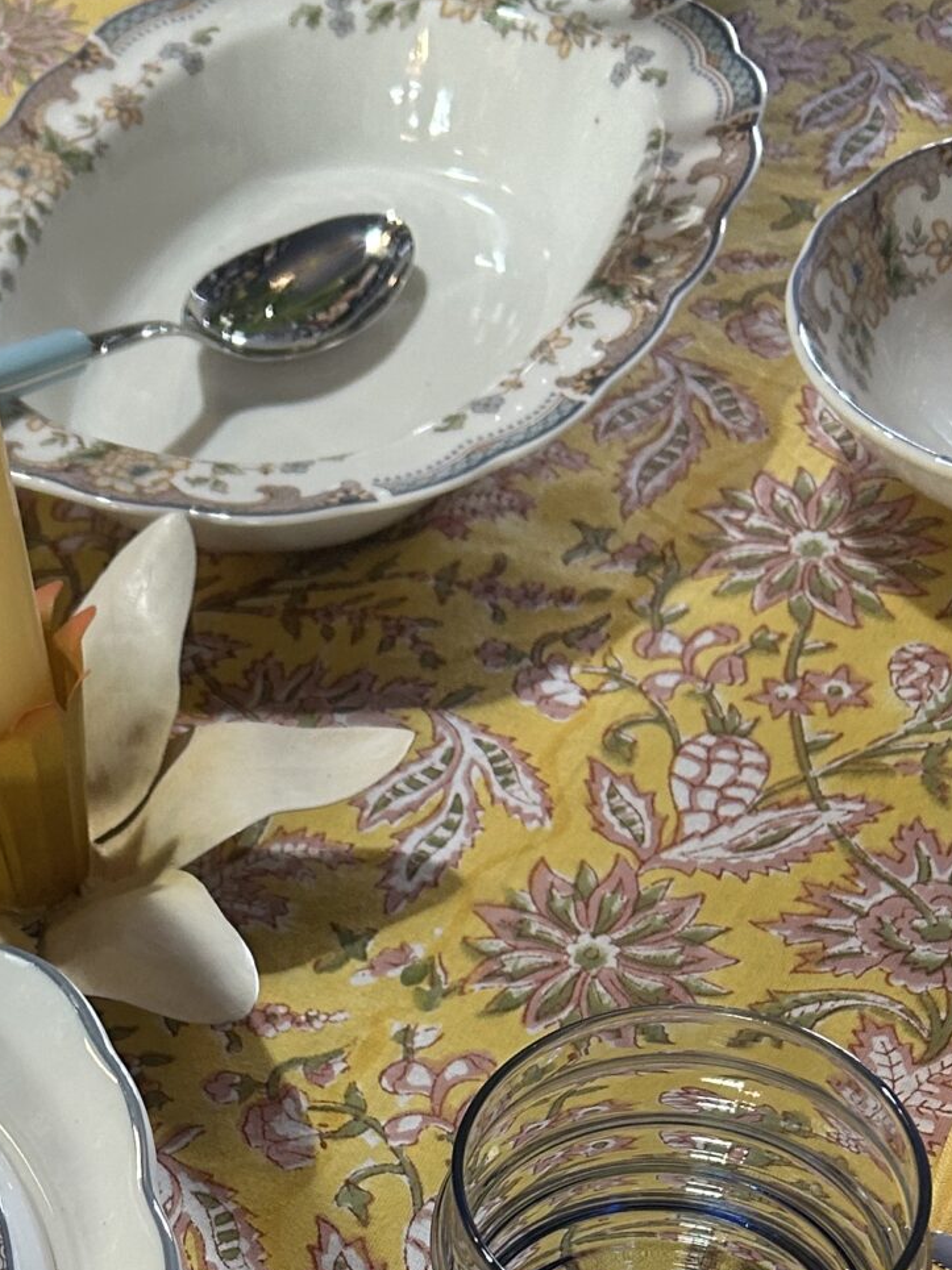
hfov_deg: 20.4
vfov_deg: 25.8
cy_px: 1437
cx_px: -63
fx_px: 2532
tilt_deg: -56.1
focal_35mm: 69
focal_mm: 5.7
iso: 160
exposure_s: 1/50
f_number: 1.5
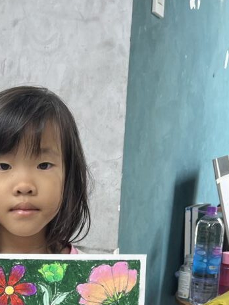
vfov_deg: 32.5
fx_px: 494
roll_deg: -0.8
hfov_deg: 25.3
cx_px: 22
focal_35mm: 56
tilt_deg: -13.3
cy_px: 278
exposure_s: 1/100
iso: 100
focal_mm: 5.1
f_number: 1.6
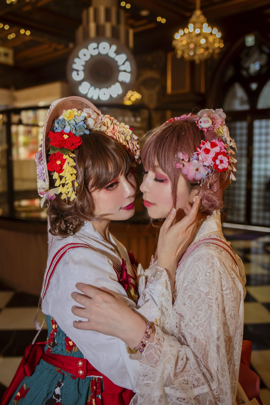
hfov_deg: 37.9
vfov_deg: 54.4
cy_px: 202
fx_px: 393
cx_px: 135
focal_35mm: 35
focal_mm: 35
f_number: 2.8
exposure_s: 1/200
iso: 640
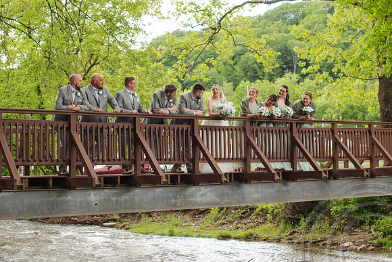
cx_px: 240
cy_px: 102
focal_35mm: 61
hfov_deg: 32.6
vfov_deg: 22.1
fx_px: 669
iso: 320
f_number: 3.5
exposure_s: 1/400
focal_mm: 50
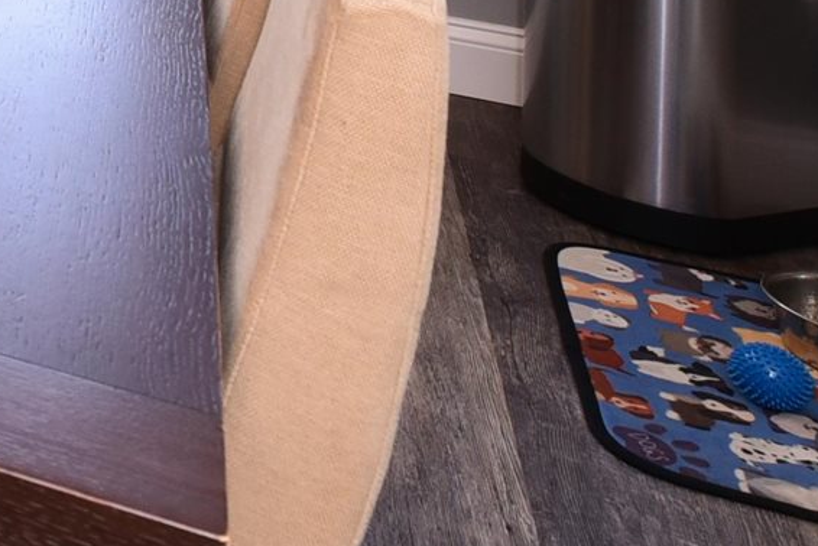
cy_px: -618
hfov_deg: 14.8
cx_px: -1176
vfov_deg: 14.3
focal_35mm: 76
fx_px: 1728
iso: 500
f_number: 7.1
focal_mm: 14
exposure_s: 1/60
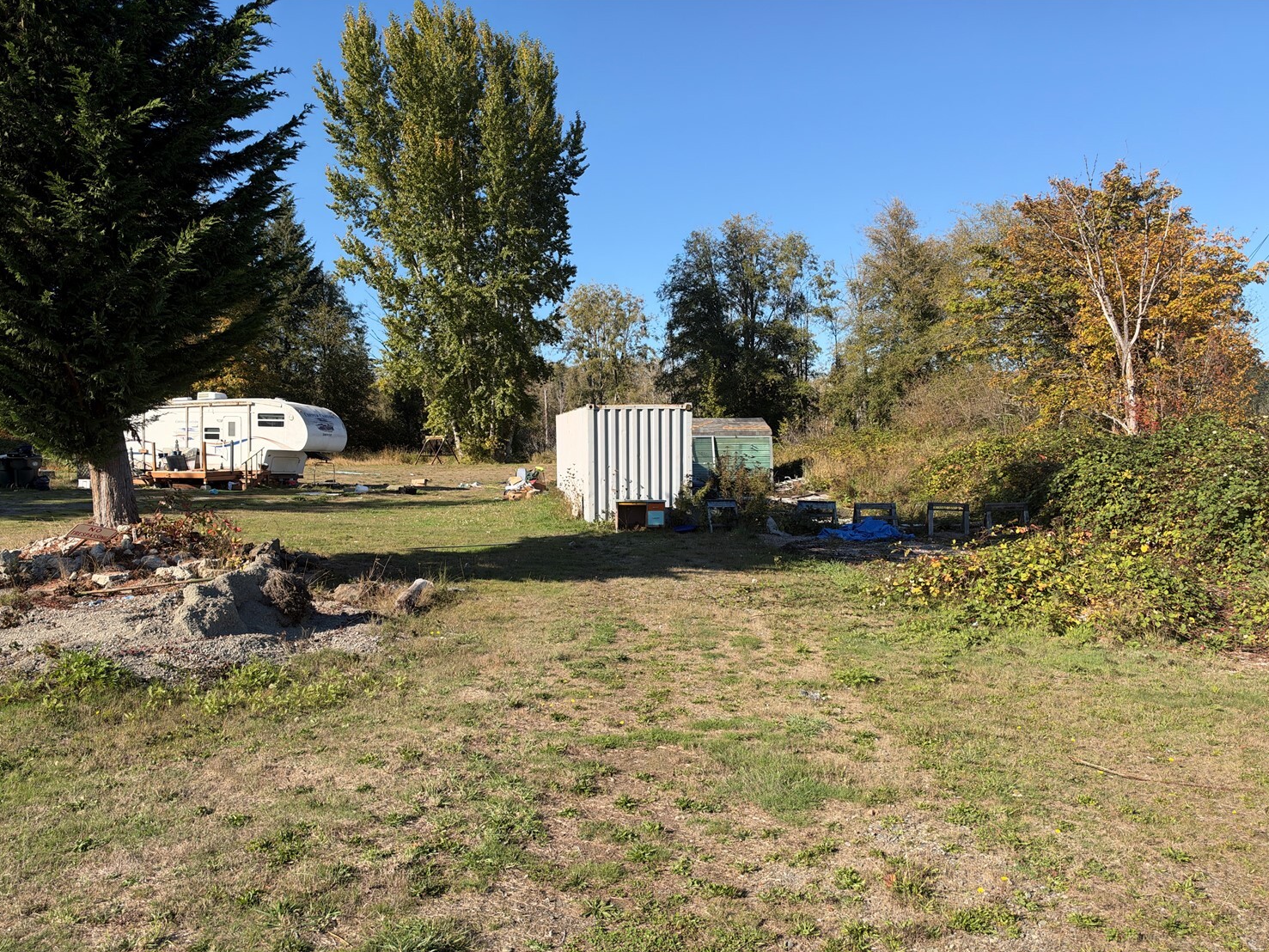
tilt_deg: -5.1
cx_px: 605
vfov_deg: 53.0
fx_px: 953
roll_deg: +0.2
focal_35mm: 26
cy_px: 513
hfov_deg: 67.3
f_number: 1.8
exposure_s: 1/2577
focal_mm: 6.93
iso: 64
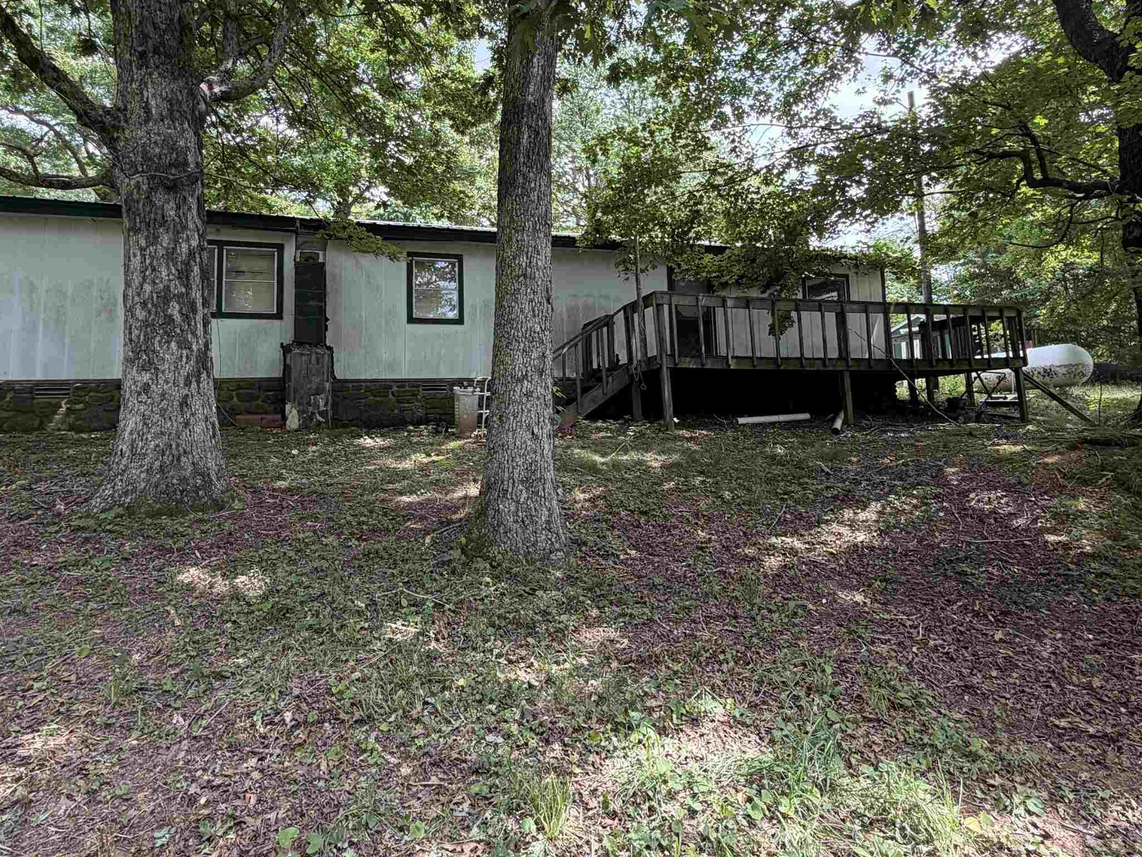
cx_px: 593
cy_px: 352
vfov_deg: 63.0
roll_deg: +2.1
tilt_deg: +6.1
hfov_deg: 79.0
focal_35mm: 21
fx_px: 693
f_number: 2.2
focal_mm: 2.22
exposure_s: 1/154
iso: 64
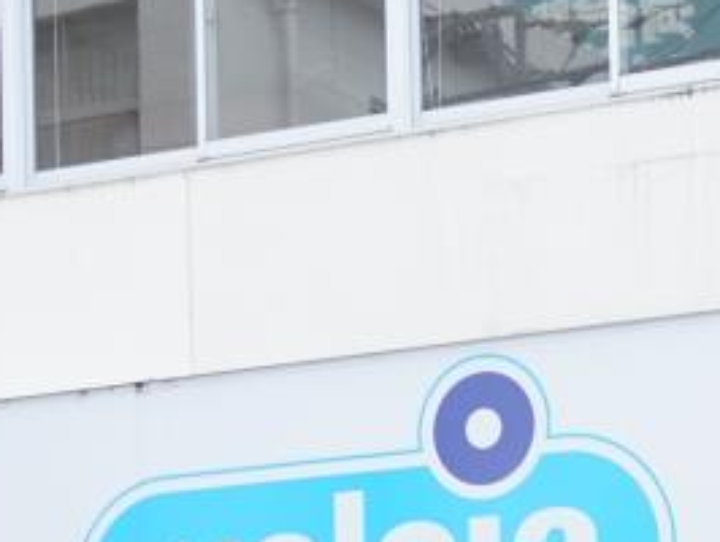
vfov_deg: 10.7
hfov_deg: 14.5
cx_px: 742
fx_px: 2769
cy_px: 822
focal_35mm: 133
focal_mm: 24
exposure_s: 1/80
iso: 100
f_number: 5.6
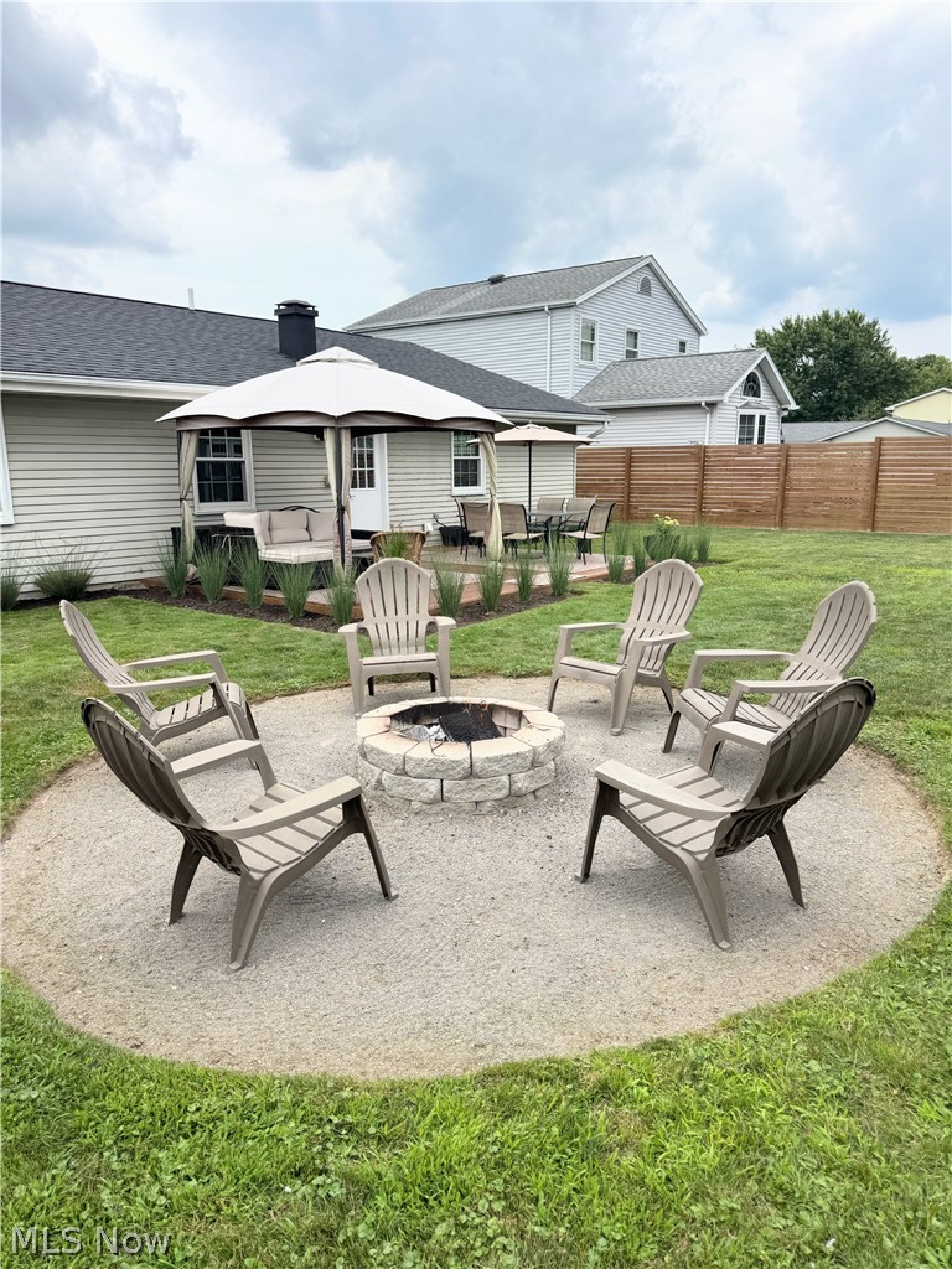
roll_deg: +1.4
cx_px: 476
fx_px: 880
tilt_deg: -9.3
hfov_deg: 56.8
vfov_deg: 71.6
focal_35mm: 24
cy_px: 634
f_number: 1.78
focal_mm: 6.76
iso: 80
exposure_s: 1/3802
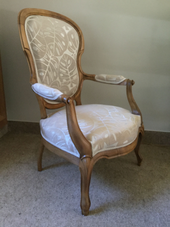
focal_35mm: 31
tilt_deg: -16.5
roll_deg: -3.4
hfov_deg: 45.4
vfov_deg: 58.4
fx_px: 203
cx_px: 85
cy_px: 114
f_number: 2.4
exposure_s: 1/33
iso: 125
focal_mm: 3.3
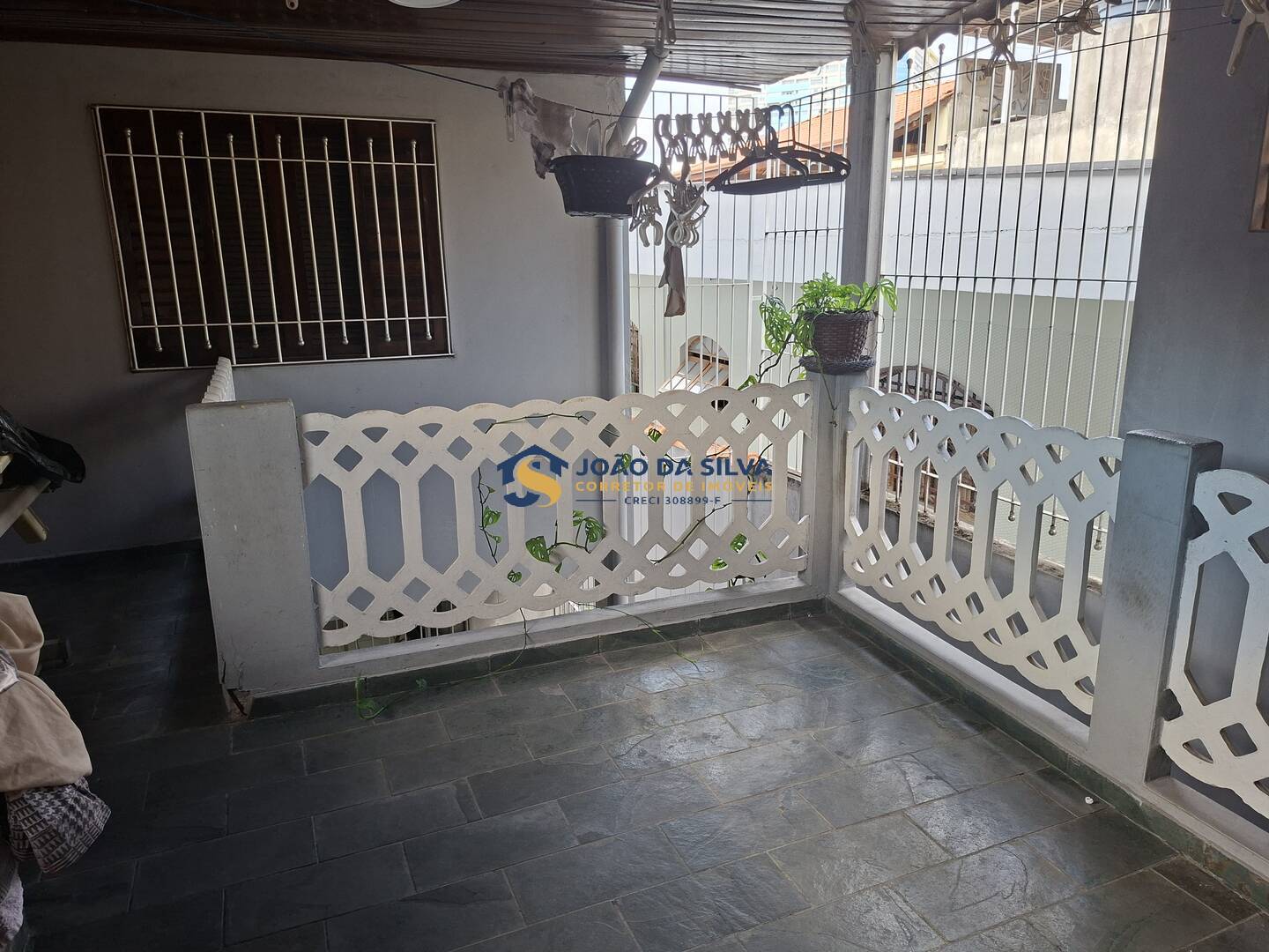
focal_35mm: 23
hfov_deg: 73.9
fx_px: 843
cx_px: 634
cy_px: 476
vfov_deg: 58.9
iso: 80
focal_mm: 5.54
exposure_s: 1/120
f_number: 1.8
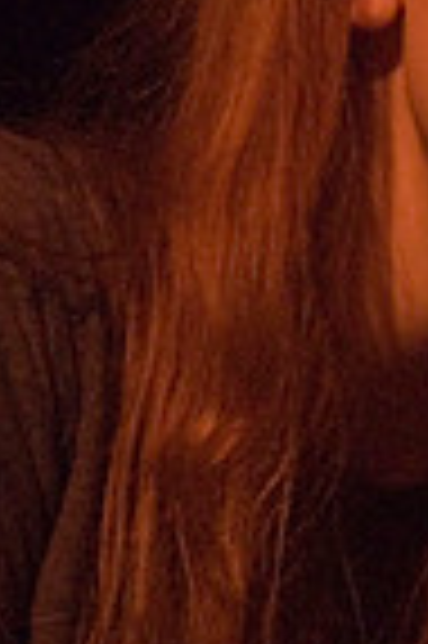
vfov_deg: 5.5
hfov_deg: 3.6
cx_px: 656
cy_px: 464
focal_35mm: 378
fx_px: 6757
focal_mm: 80
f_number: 5.6
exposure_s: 1/25
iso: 1600
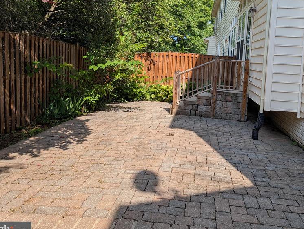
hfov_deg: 54.7
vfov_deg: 42.6
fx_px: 290
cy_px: 81
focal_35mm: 33
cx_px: 189
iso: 21
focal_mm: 6.9
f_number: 1.68
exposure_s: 1/939
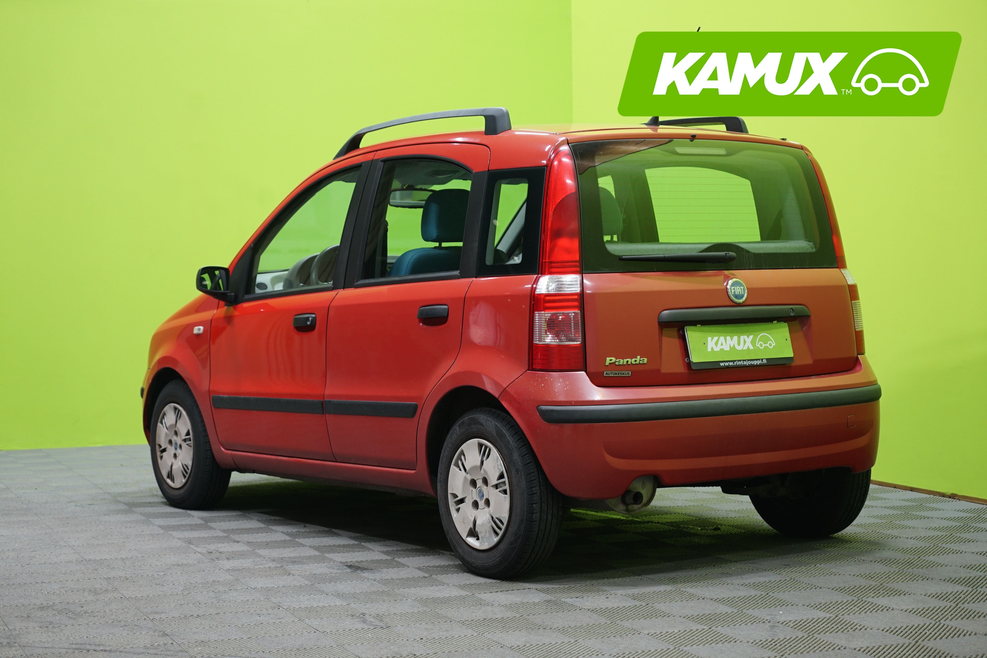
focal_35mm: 68
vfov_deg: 20.0
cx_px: 494
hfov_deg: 29.7
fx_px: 1864
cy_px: 329
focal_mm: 68
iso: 640
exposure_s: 1/20
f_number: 4.5
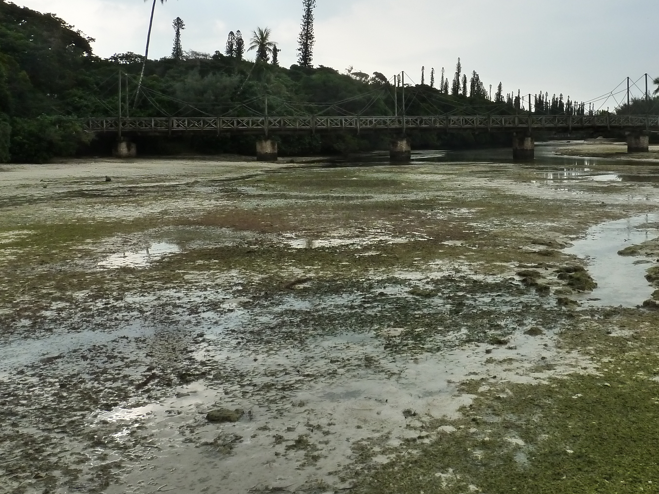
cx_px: 420
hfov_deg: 49.5
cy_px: 168
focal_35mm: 37
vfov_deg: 38.3
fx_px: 704
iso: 200
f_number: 5
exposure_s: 1/400
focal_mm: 4.1
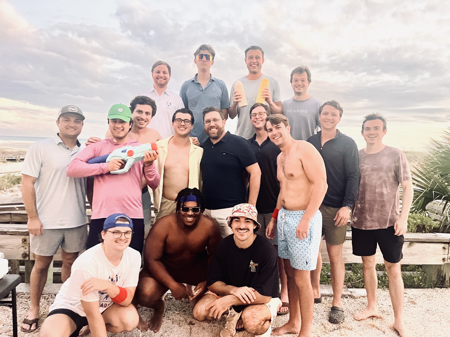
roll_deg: -1.8
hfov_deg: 67.3
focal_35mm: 26
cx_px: 225
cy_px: 168
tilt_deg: -4.8
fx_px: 338
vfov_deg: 53.1
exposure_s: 1/17
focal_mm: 5.1
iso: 1250
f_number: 1.6
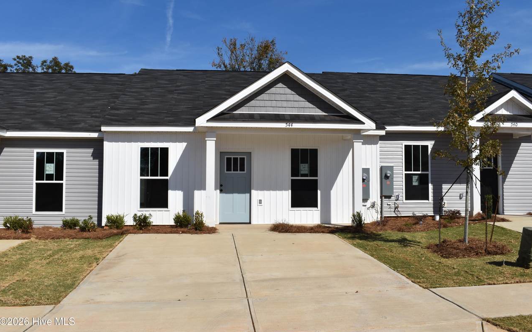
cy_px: 159
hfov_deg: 56.7
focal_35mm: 34
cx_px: 267
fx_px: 493
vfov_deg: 37.3
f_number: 13
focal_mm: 22
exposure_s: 1/640
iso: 200
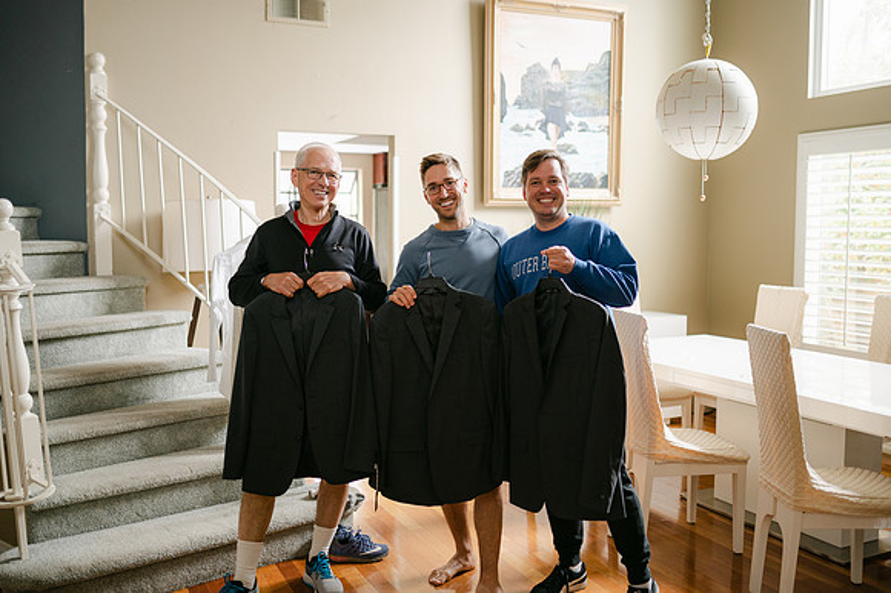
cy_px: 297
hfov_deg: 53.8
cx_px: 449
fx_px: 878
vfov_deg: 37.3
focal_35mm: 35
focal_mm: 35
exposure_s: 1/250
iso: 100
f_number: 1.4
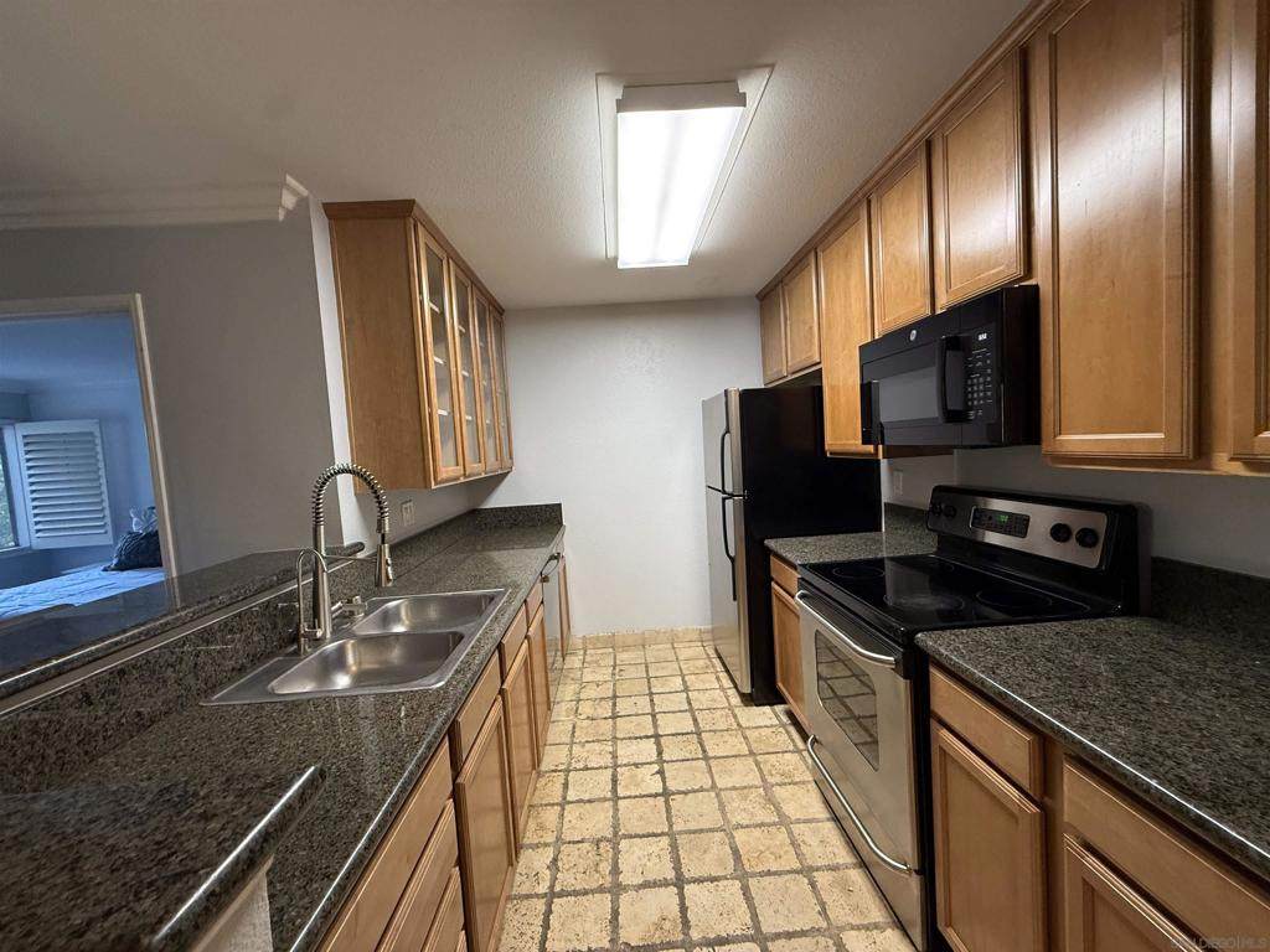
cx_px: 635
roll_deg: +4.4
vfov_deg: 85.7
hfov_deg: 102.1
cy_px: 476
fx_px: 514
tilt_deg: -2.5
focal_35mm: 14
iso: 250
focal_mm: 2.22
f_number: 2.2
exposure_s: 1/120
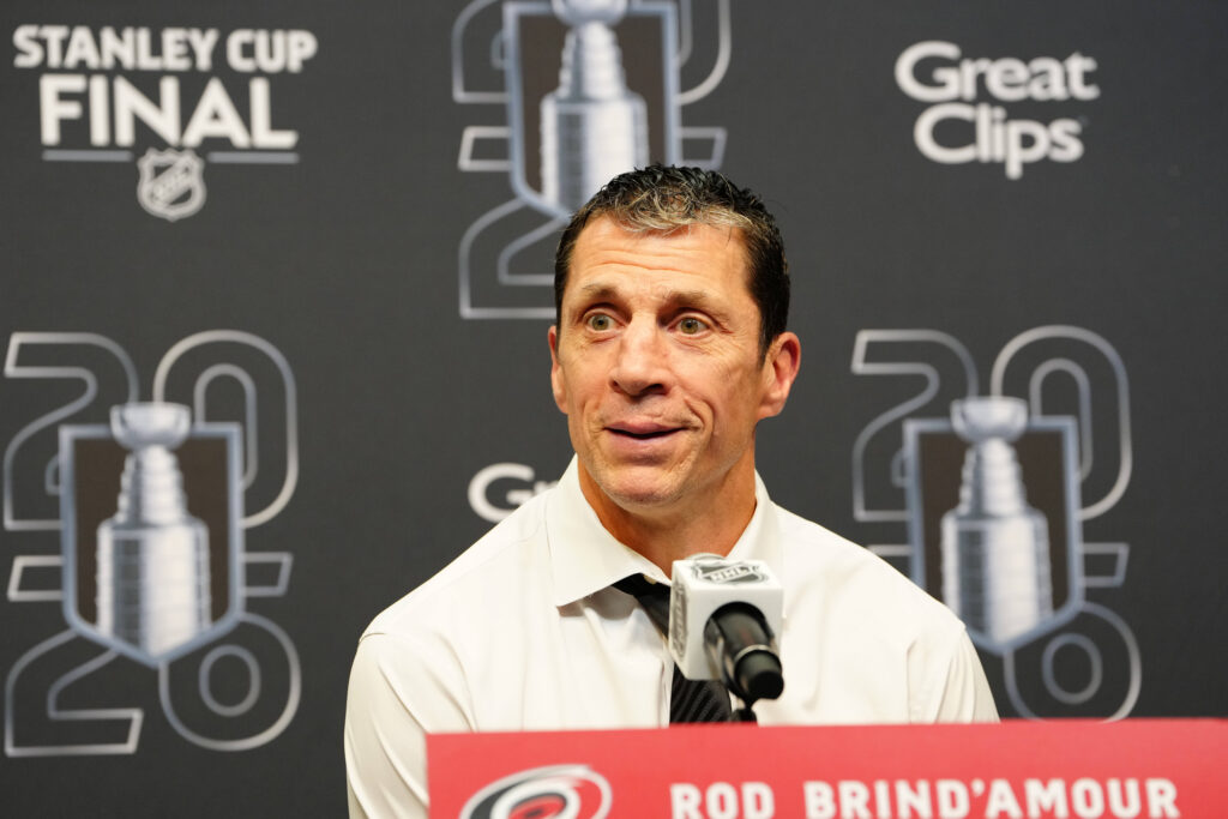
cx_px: 614
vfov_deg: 8.9
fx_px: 5253
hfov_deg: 13.3
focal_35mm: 154
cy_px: 410
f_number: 4
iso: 2500
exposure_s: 1/400
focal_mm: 154
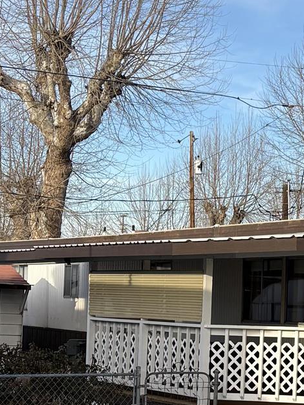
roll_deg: -1.5
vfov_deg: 20.3
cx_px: 404
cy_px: 297
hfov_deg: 14.7
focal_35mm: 96
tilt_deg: +0.5
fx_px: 1124
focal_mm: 5.96
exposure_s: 1/2075
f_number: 1.6
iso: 50
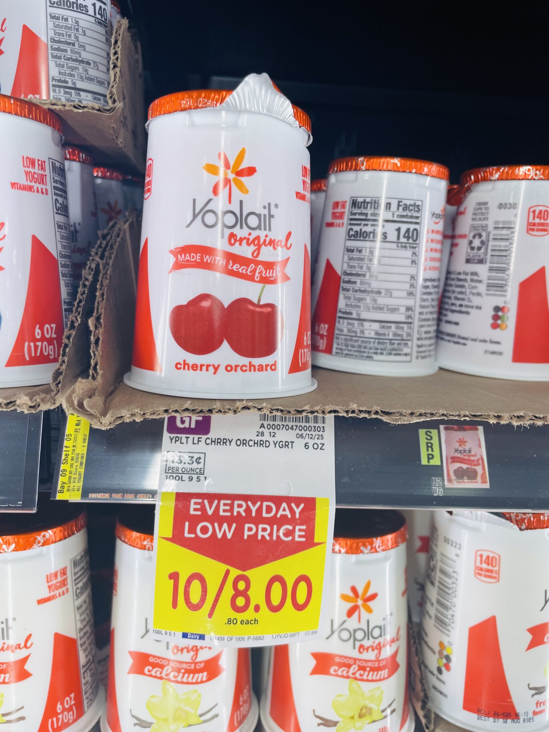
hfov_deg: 53.1
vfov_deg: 67.3
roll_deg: -2.4
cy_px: 366
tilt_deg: -13.4
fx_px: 550
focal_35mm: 26
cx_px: 274
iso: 64
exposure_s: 1/120
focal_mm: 4.2
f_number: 1.6
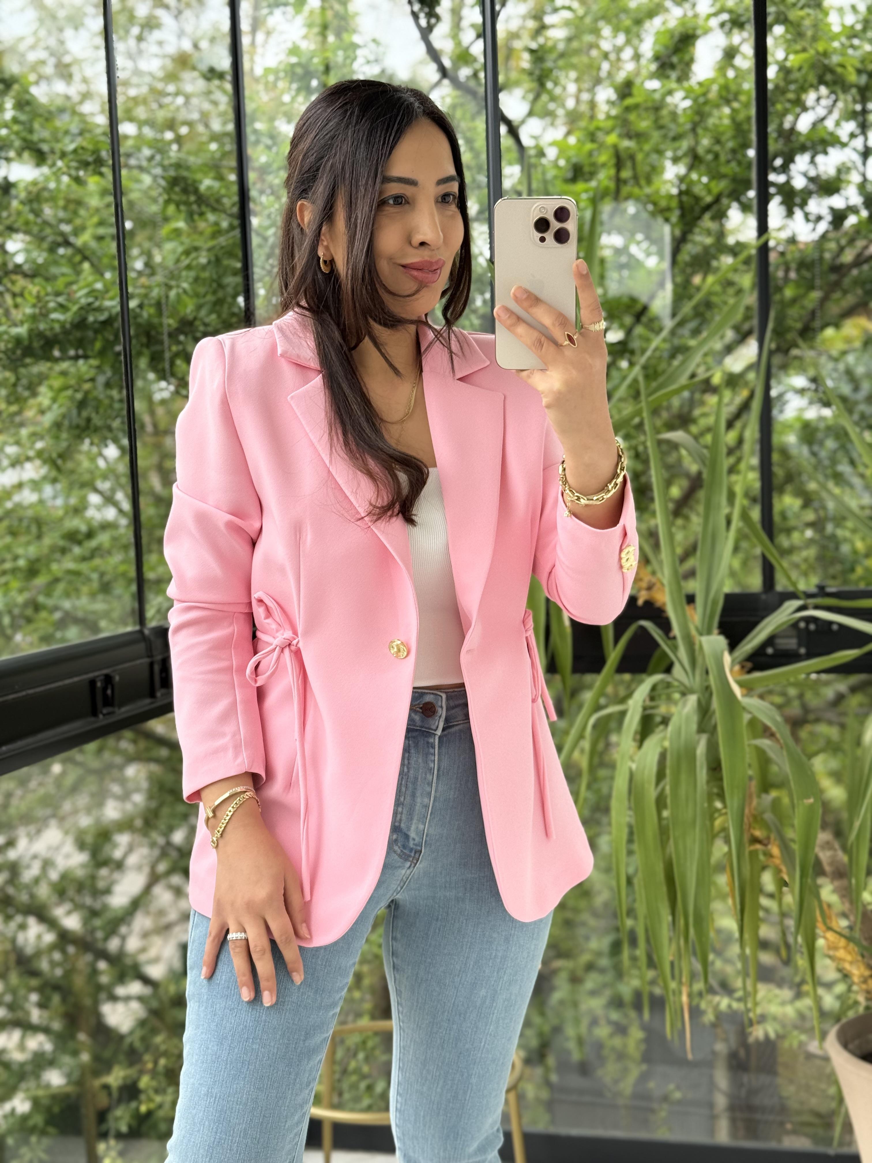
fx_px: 1612
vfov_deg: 39.7
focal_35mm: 48
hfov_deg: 30.3
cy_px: 582
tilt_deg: -20.4
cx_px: 436
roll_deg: +3.0
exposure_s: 1/319
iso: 80
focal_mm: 6.76
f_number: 1.78
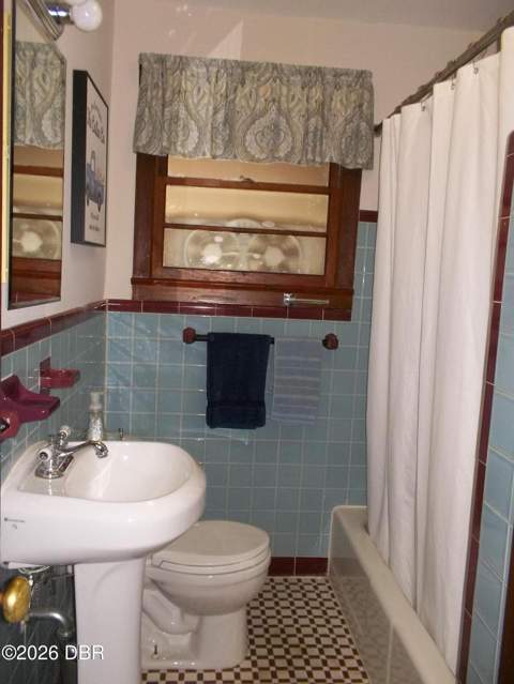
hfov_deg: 48.3
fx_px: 574
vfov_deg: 61.6
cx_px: 257
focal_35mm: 29
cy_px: 342
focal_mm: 4.1
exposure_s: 1/30
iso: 160
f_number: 3.3
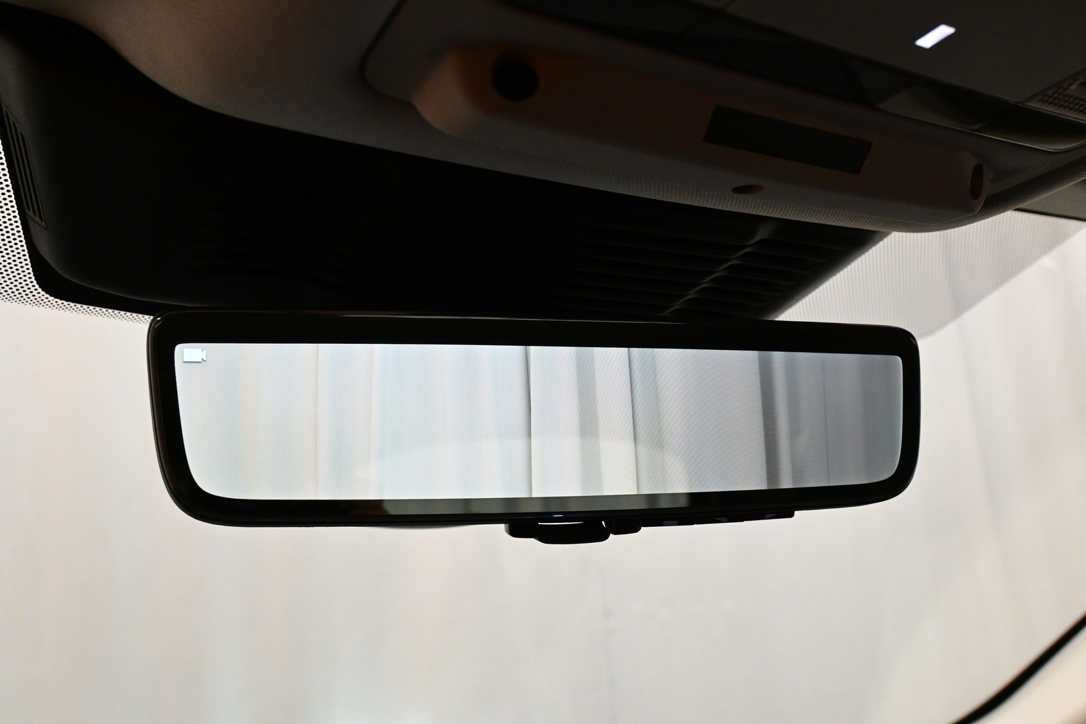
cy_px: 362
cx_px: 543
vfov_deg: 40.8
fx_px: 973
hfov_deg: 58.3
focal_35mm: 32
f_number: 6.3
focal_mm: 21.5
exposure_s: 1/100
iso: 3200
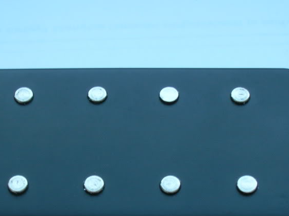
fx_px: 959
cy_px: 151
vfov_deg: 12.8
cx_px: 135
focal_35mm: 115
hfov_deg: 17.1
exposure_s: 1/5
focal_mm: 10.4
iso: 53
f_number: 3.6
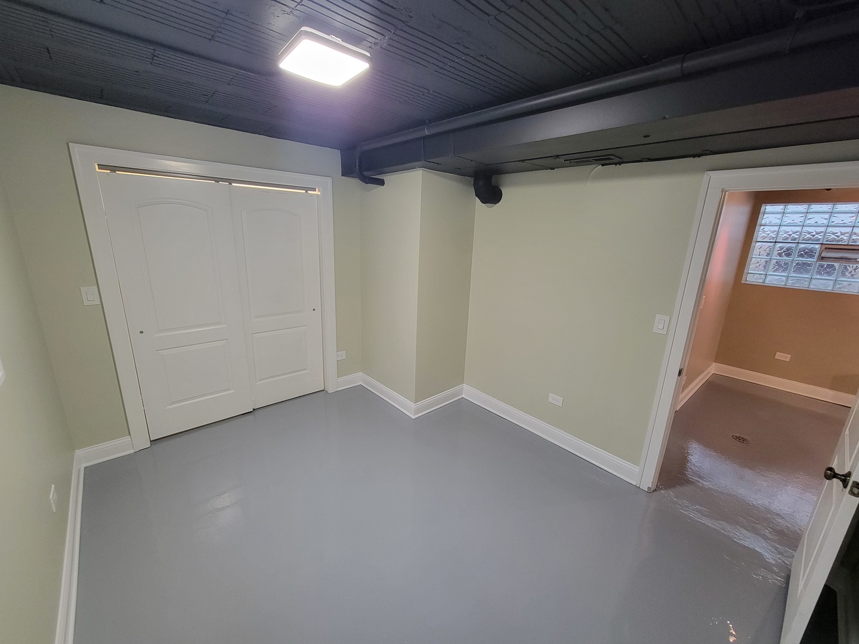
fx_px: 323
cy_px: 322
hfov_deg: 106.2
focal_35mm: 13
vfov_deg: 89.9
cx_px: 430
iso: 500
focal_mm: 2.2
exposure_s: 1/30
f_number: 2.2
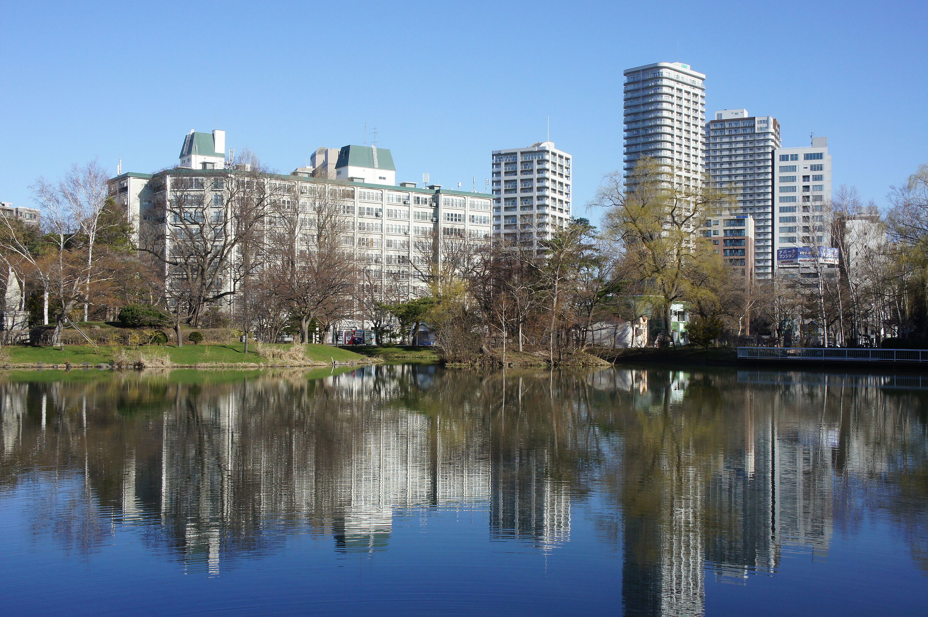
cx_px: 464
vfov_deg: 34.2
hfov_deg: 49.6
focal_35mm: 39
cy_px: 308
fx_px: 1005
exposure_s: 1/400
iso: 400
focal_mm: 26
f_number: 11
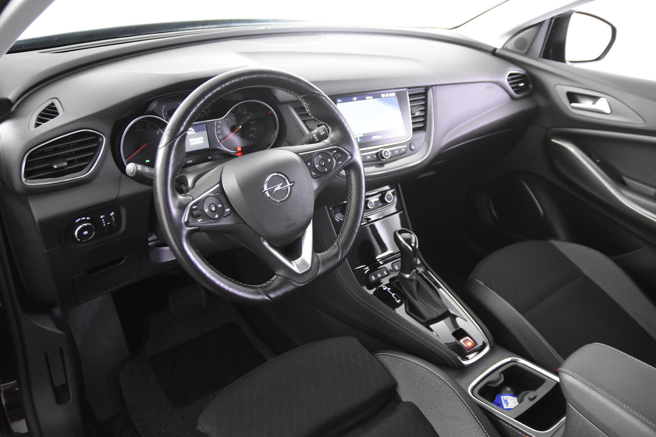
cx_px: 328
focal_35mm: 30
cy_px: 218
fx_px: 547
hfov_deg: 61.9
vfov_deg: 43.6
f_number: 2.8
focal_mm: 20
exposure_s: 1/30
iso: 2800
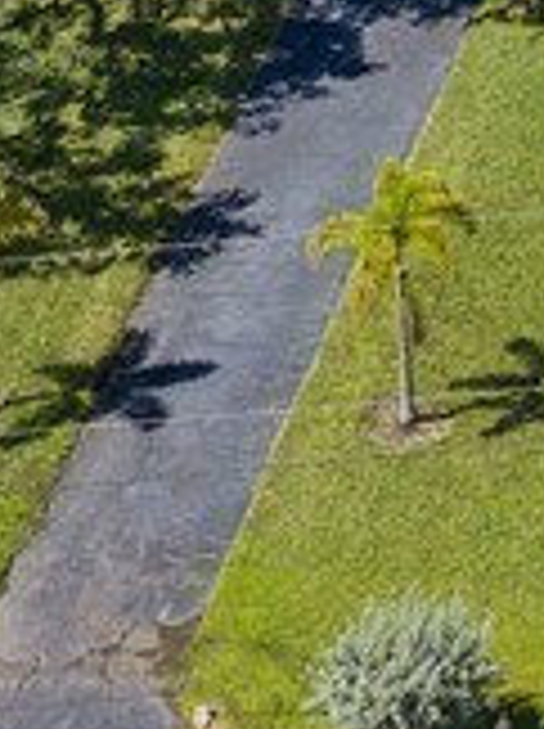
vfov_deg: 9.9
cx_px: 1173
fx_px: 3803
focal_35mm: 181
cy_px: -886
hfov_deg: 7.8
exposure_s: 1/1600
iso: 250
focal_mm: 14.45
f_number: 2.8
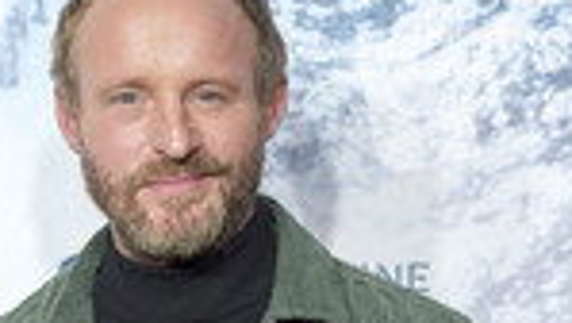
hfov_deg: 10.9
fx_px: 2990
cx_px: 207
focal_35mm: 197
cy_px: 658
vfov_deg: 6.0
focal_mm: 70
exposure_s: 1/250
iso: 640
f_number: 2.8
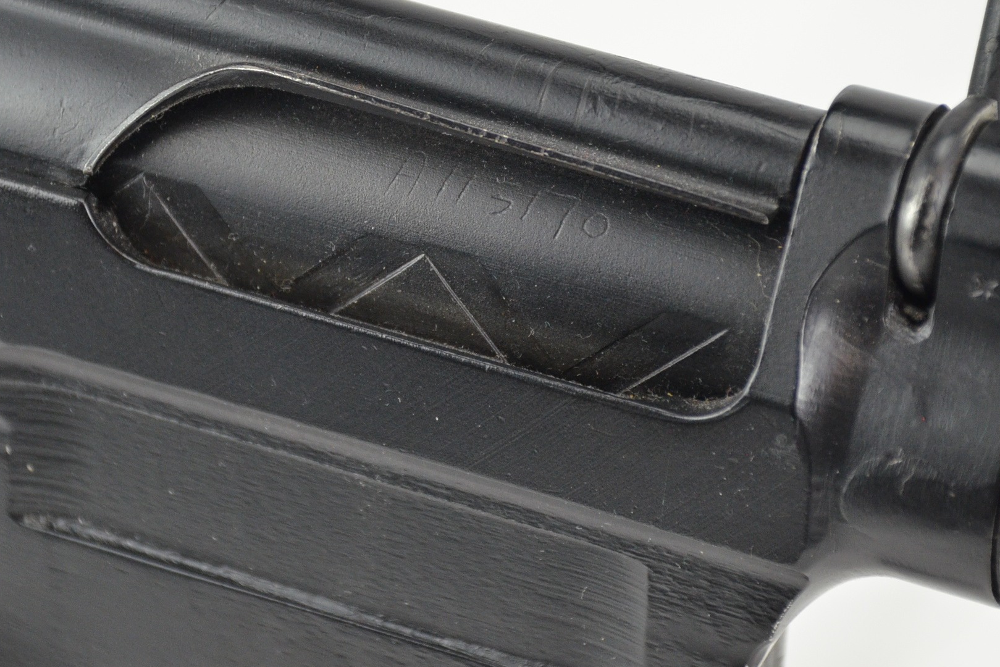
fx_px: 5695
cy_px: 207
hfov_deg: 10.0
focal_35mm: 205
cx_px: 485
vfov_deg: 6.7
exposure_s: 1/125
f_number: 5.6
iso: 1100
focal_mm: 90
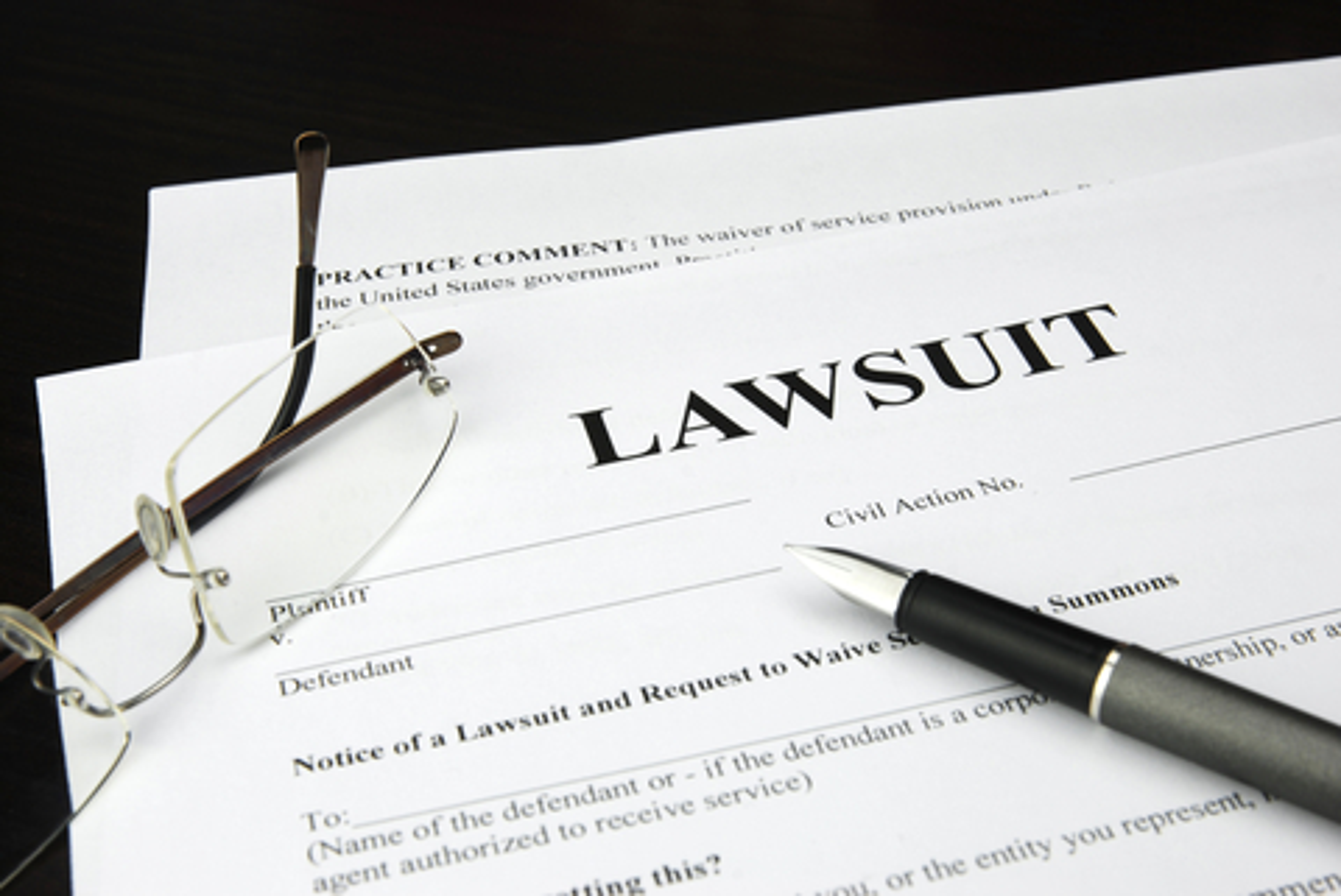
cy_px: 448
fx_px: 2349
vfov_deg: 21.6
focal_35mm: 63
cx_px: 670
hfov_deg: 31.9
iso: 100
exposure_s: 1/10
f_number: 14
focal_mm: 42
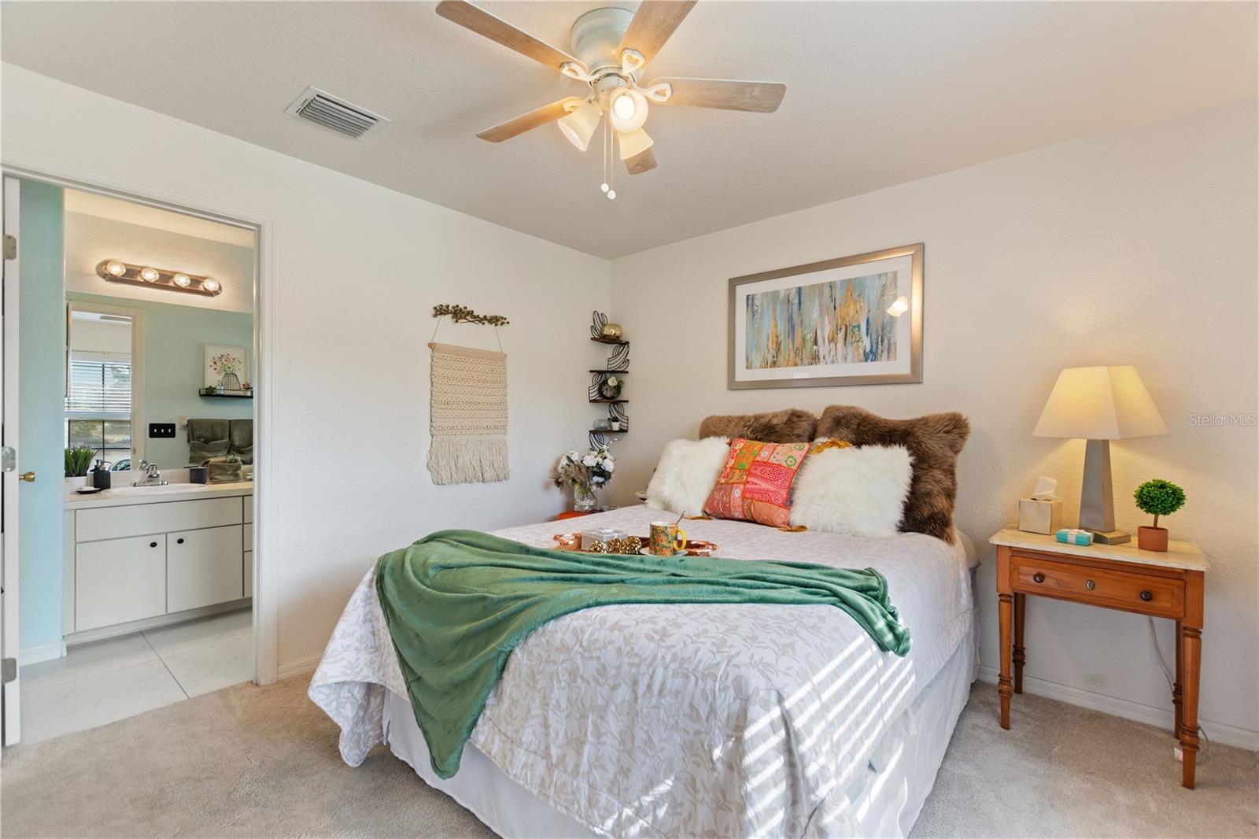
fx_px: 524
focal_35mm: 15
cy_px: 420
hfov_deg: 100.4
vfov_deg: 77.3
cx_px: 630
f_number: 4.5
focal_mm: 10
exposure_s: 1/25
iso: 400
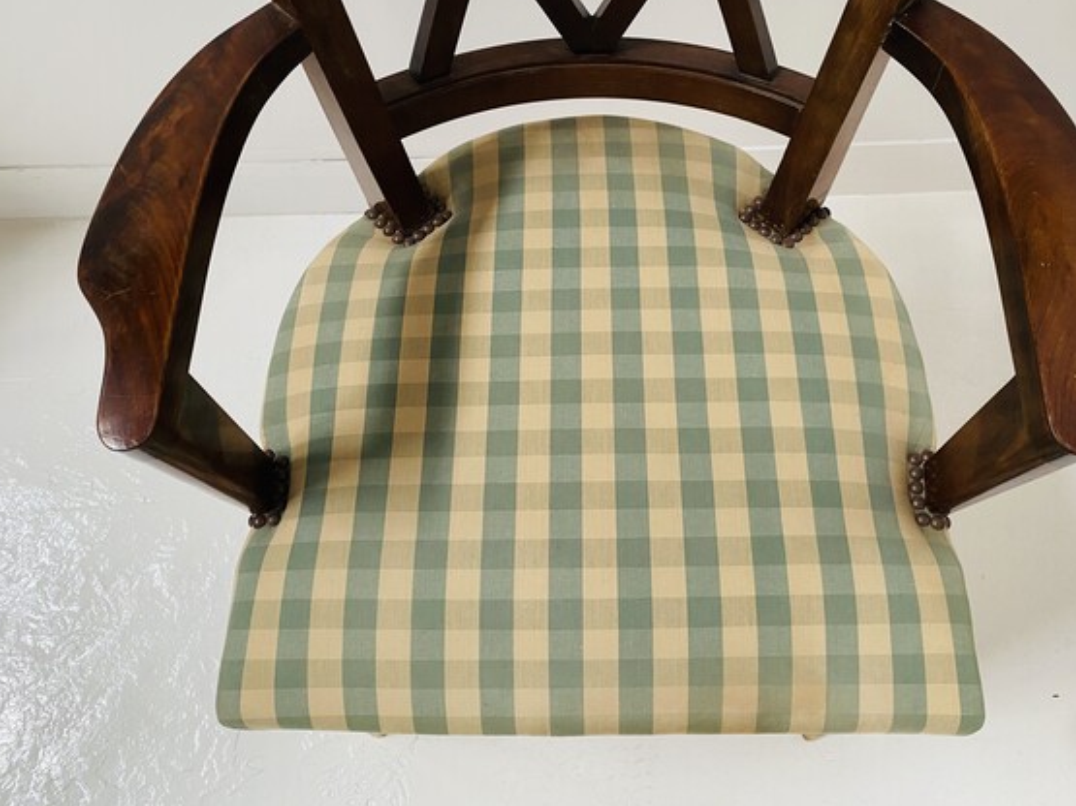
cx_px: 589
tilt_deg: -66.4
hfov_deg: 59.9
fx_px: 932
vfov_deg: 46.7
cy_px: 362
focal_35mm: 30
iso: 200
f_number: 1.8
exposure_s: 1/60
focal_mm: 4.25
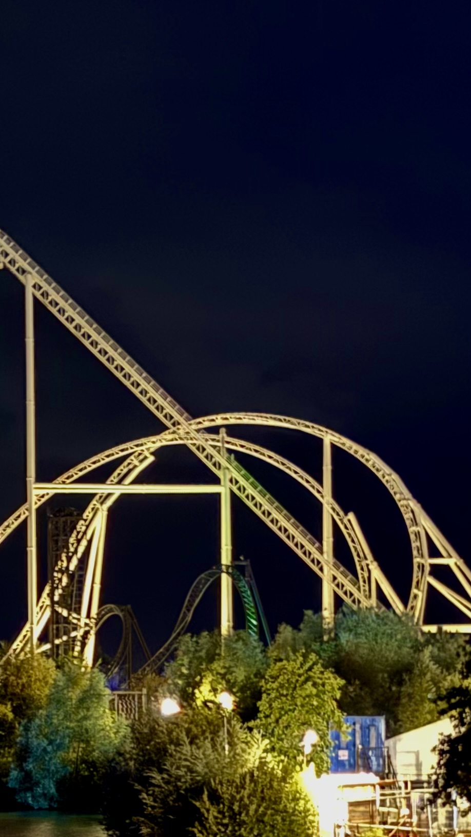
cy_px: 801
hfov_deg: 8.6
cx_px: 62
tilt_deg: -0.7
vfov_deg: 15.1
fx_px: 3108
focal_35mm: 140
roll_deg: +0.7
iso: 320
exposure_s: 1/2
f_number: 1.6
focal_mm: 5.96
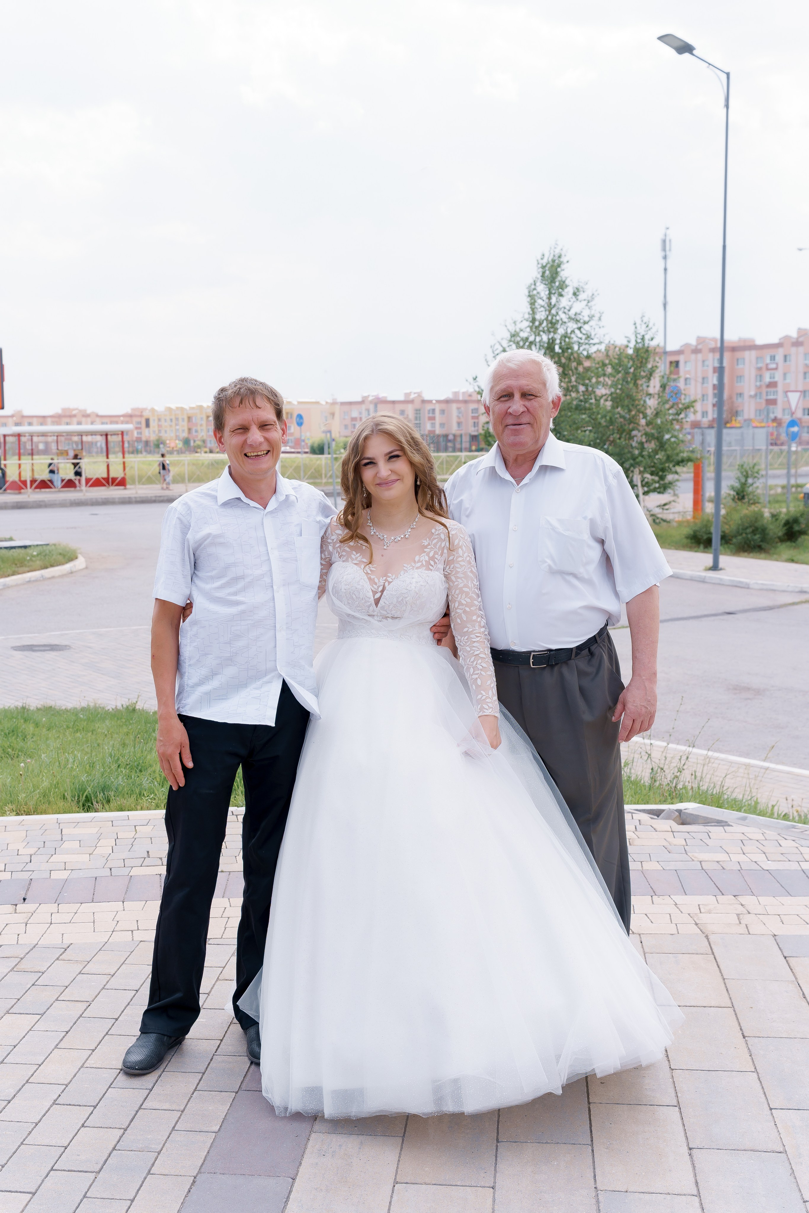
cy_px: 606
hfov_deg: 32.6
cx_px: 404
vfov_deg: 47.4
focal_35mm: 41
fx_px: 1382
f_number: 6.3
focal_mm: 41
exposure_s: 1/200
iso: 125
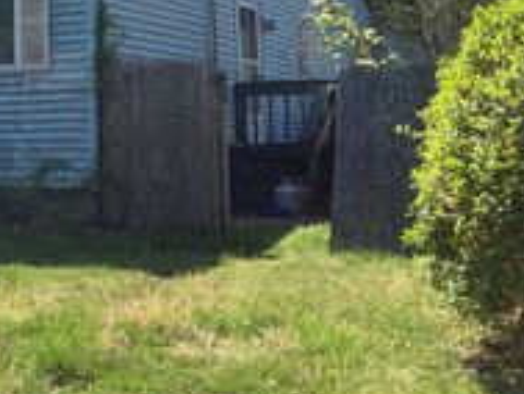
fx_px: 1121
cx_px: -47
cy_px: 24
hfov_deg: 24.6
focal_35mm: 74
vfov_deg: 19.5
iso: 20
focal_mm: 3.99
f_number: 1.8
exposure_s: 1/2183
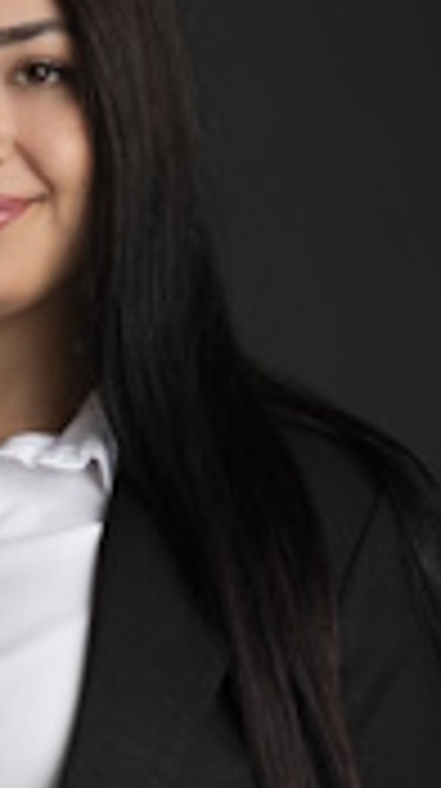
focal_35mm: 168
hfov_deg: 7.2
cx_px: -34
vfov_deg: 12.8
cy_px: 590
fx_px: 3504
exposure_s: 1/100
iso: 160
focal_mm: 70
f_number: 10
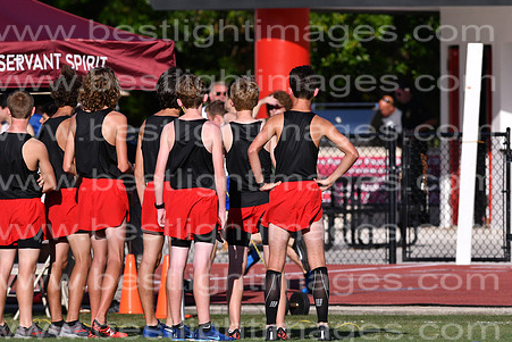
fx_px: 8237
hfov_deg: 3.6
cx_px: 242
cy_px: 207
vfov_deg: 2.4
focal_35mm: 579
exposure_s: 1/4000
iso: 320
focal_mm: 300
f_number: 5.6
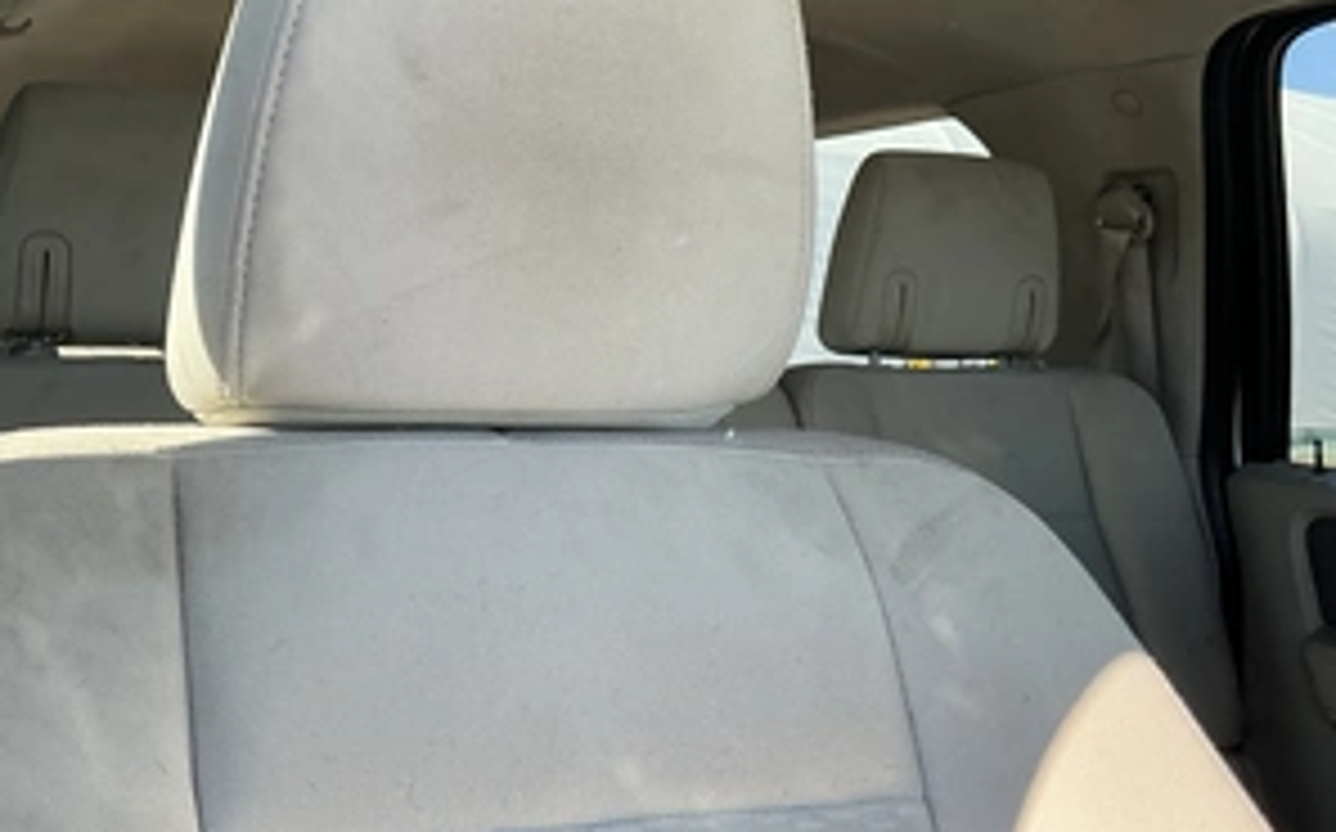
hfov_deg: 48.8
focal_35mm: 40
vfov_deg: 31.6
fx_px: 1455
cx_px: 486
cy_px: 261
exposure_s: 1/152
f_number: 1.8
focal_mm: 3
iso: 32
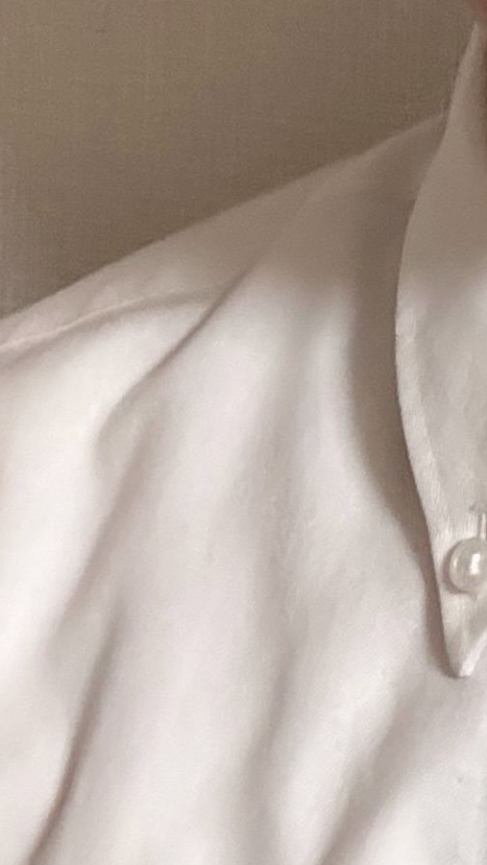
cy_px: -176
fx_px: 2570
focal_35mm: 112
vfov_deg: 18.1
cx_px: 822
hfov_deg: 10.3
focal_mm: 2.69
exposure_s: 1/30
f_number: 1.9
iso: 640
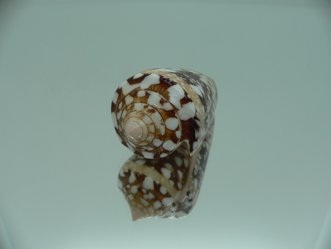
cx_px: 166
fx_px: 335
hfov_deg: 52.6
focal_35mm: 35
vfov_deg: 40.7
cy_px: 124
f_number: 2.8
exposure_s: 1/60
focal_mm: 4.6
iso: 80
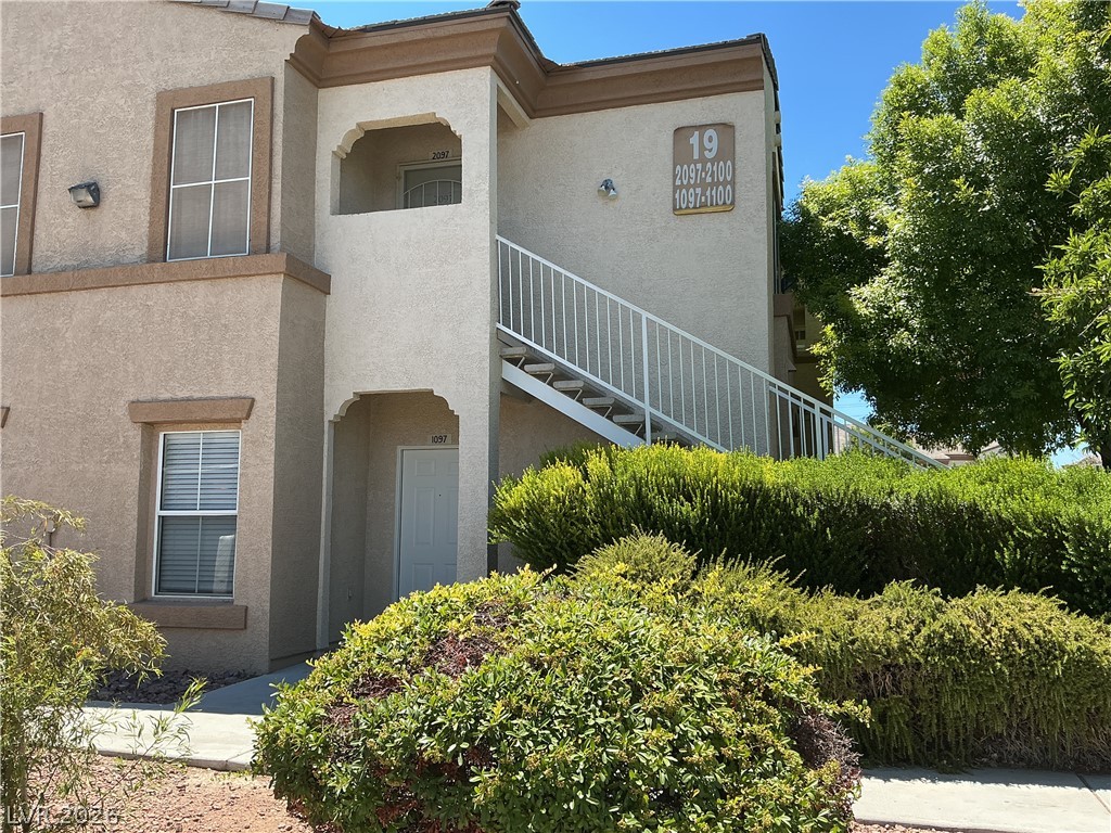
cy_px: 416
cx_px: 556
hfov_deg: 61.7
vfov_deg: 48.2
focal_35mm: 29
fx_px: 931
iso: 25
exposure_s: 1/739
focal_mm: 3
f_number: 1.8
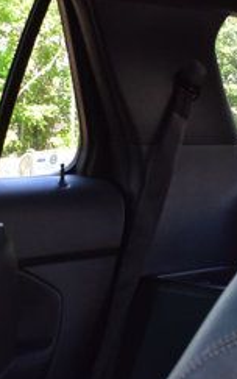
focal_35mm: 116
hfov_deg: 11.2
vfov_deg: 18.0
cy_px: 229
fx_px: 1198
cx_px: 220
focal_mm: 18
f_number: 7.1
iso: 400
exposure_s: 1/25
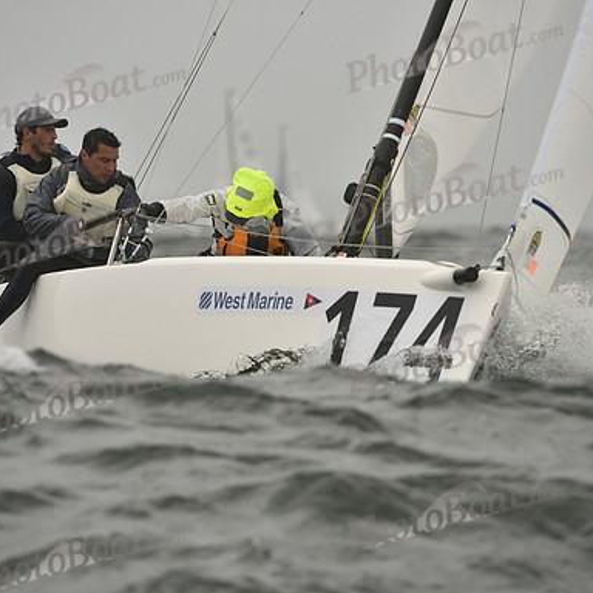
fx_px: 8954
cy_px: 297
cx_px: 267
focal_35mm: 462
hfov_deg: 3.8
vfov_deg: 3.8
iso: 400
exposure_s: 1/1000
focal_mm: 360
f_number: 5.6
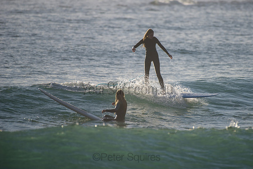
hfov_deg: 3.4
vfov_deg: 2.3
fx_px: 4211
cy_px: 68
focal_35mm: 599
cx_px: 152
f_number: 5.6
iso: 125
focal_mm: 500
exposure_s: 1/2000
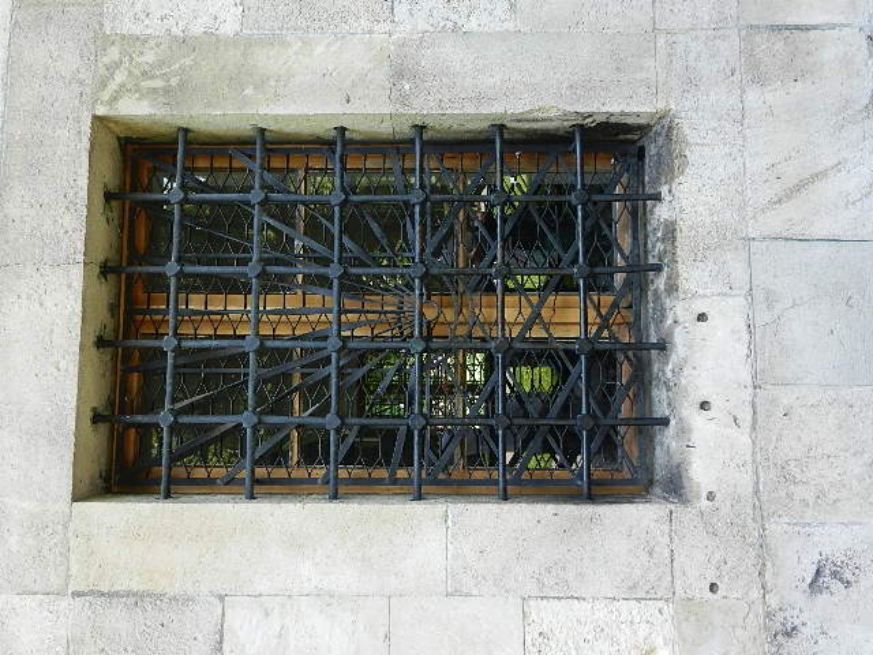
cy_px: 328
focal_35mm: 29
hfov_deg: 61.7
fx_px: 731
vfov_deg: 48.2
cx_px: 436
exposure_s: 1/100
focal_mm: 5.1
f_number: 3.6
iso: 160
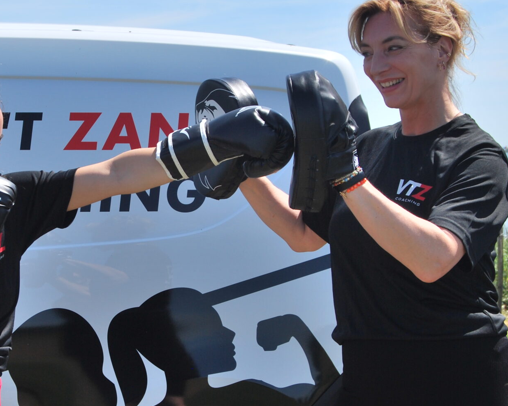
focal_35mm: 111
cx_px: 121
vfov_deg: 13.9
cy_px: 237
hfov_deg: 17.2
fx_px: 1669
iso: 100
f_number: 8
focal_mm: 38
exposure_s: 1/250
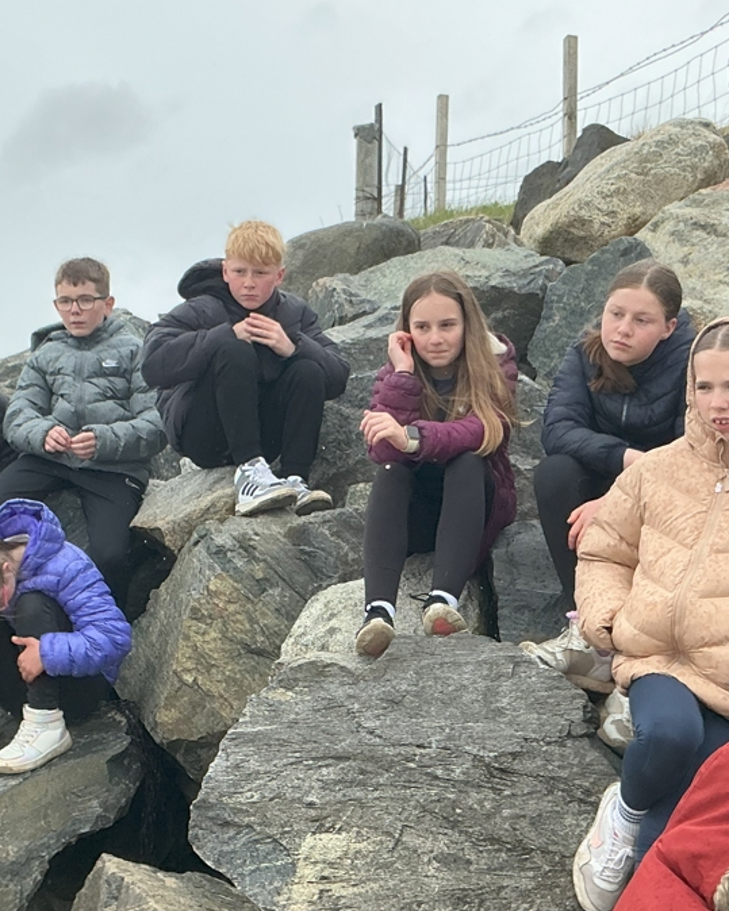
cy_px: 508
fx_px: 1511
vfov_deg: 33.5
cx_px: 297
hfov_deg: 27.1
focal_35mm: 56
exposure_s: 1/855
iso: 25
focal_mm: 3
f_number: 1.8
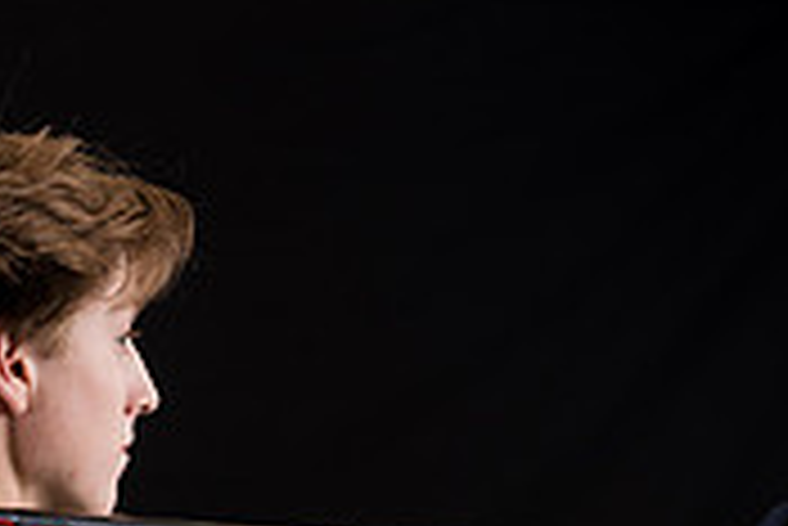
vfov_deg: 9.1
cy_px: 767
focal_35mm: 148
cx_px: -99
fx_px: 3242
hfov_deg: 13.6
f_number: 4
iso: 80
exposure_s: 1/160
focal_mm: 44.6
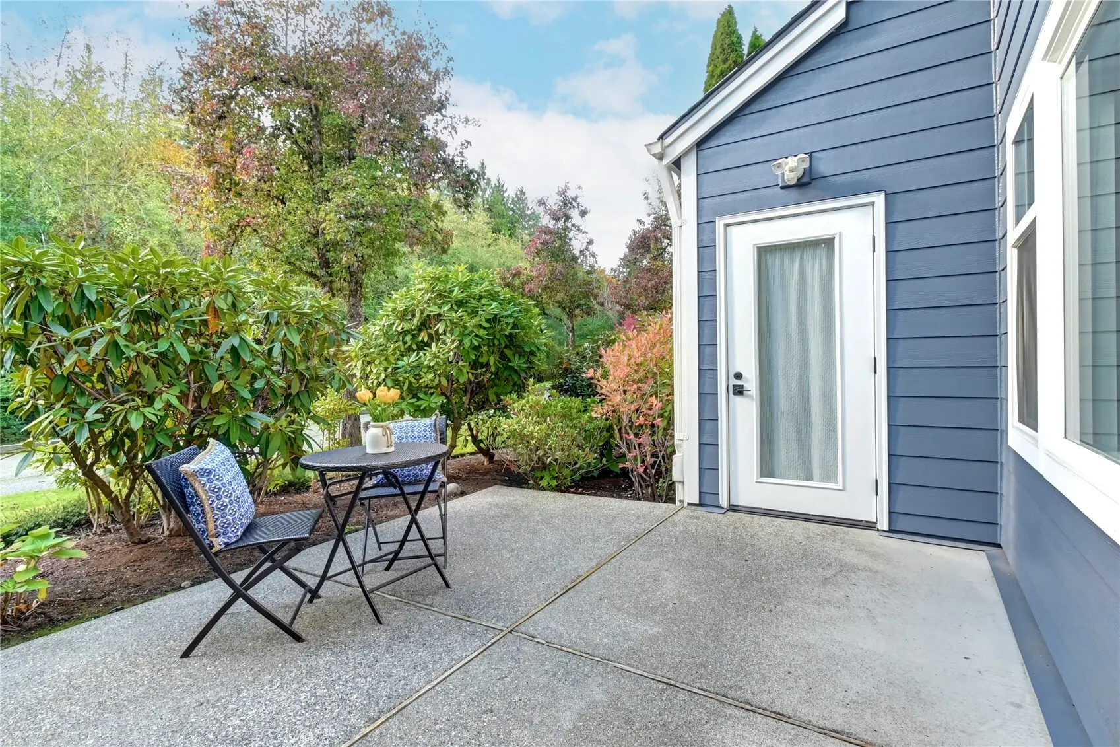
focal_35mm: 17
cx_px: 560
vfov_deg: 70.4
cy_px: 374
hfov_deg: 93.3
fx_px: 529
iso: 640
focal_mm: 11.5
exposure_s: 1/10
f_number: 11
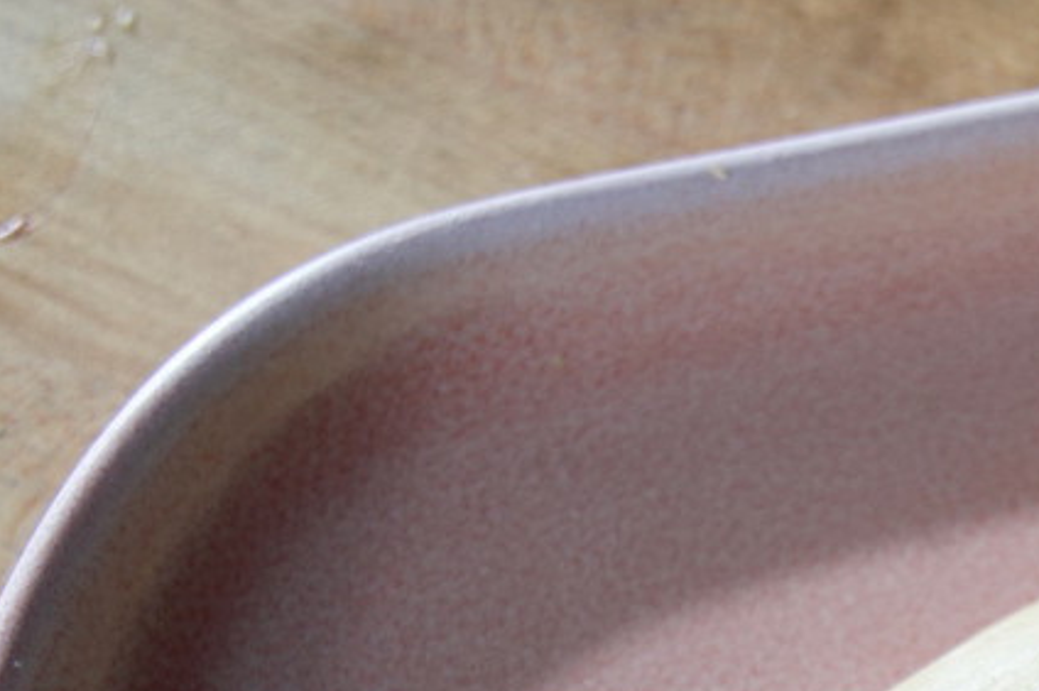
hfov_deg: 18.9
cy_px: 958
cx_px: 1250
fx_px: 2941
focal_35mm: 102
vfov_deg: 12.9
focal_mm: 24
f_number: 4
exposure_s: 1/60
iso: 200
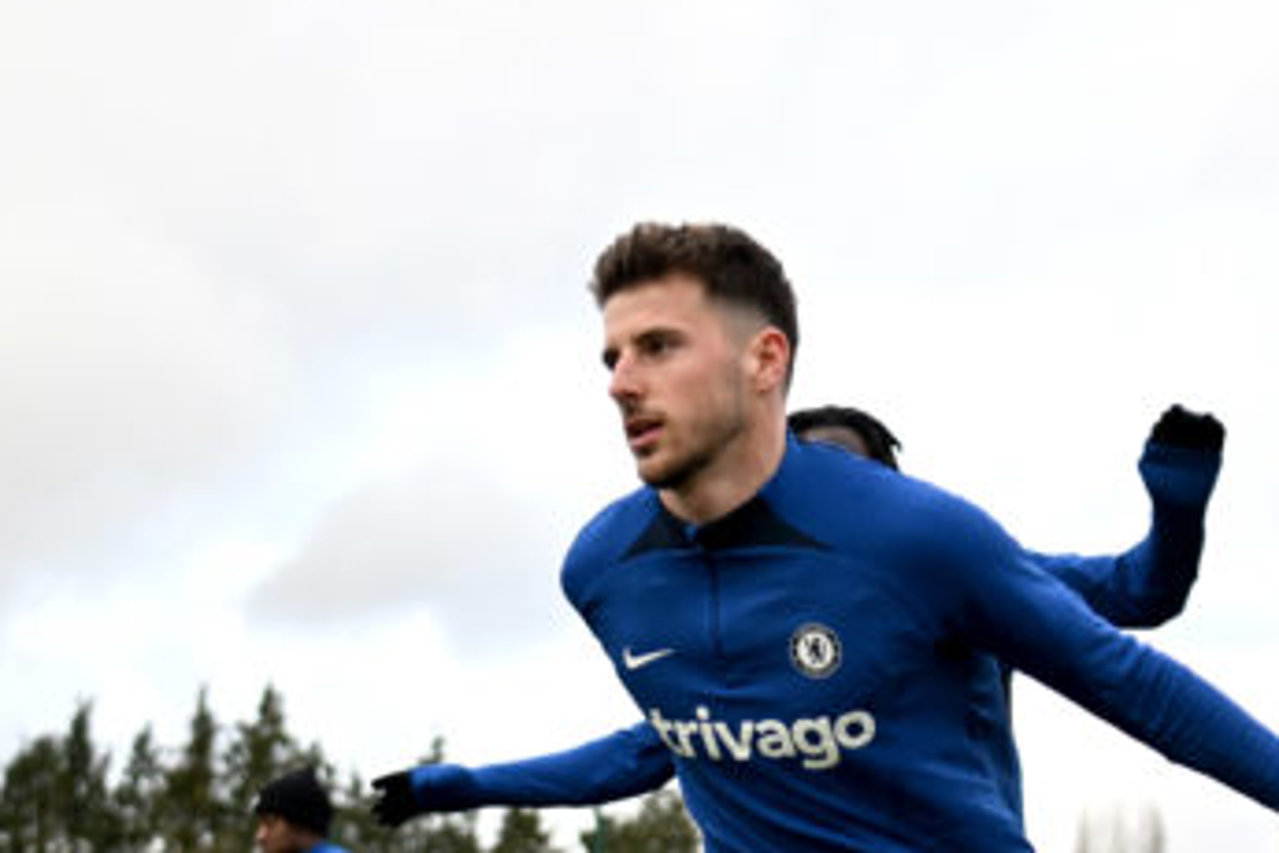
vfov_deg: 15.5
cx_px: 1108
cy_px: 816
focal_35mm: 87
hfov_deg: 22.9
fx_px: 3091
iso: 800
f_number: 2.8
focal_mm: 40
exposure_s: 1/1600
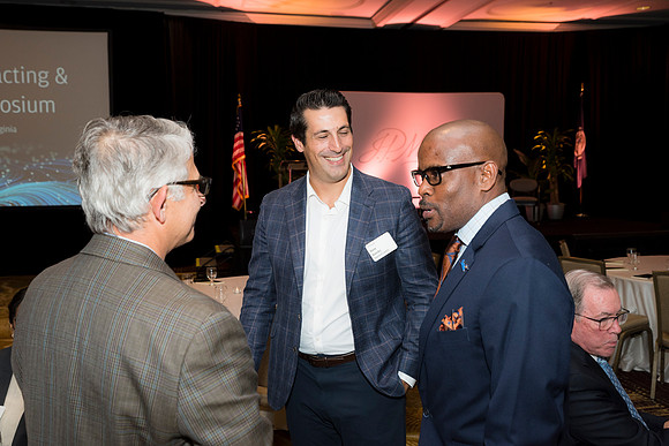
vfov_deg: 35.1
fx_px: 706
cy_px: 223
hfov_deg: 50.7
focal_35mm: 38
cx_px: 334
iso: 800
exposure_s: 1/125
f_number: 5.6
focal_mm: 38
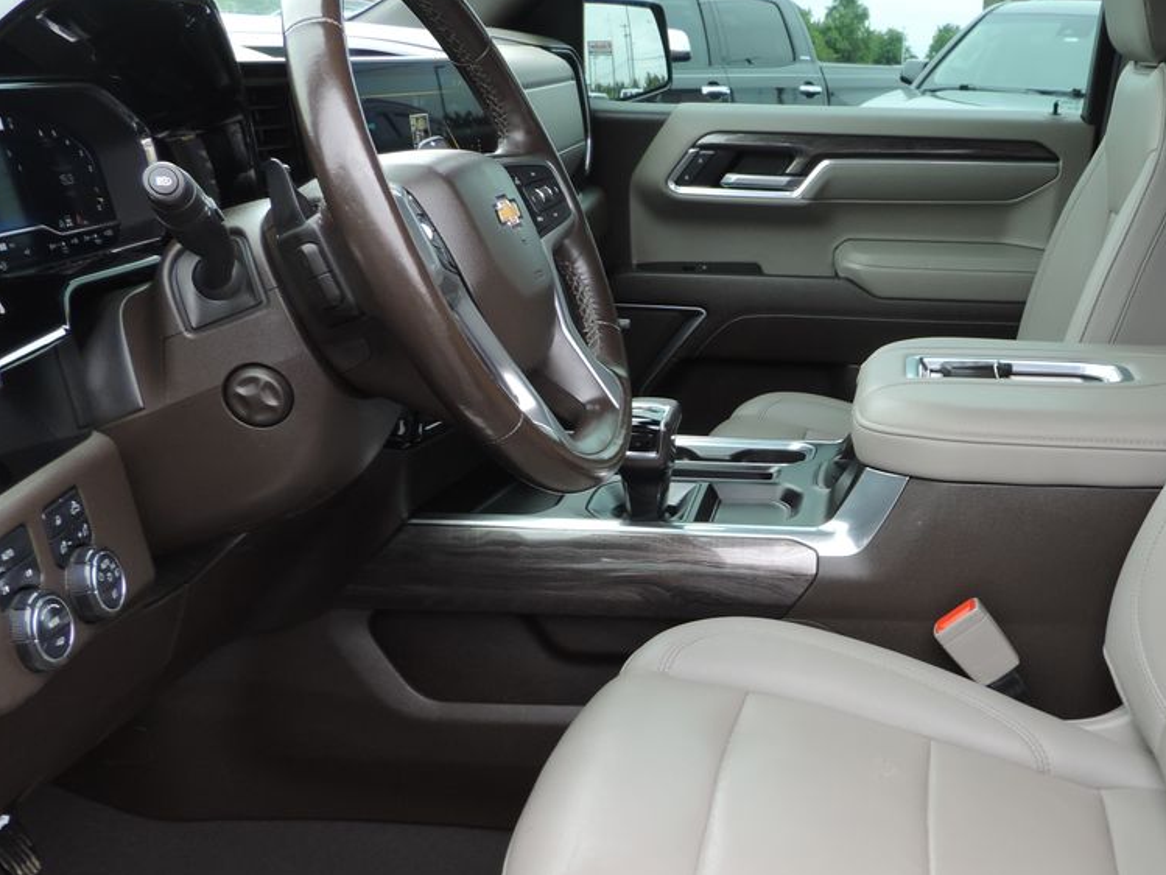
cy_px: 534
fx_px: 1381
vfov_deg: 35.0
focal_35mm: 41
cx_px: 931
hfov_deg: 43.6
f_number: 3
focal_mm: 4.3
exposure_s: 1/40
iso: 80
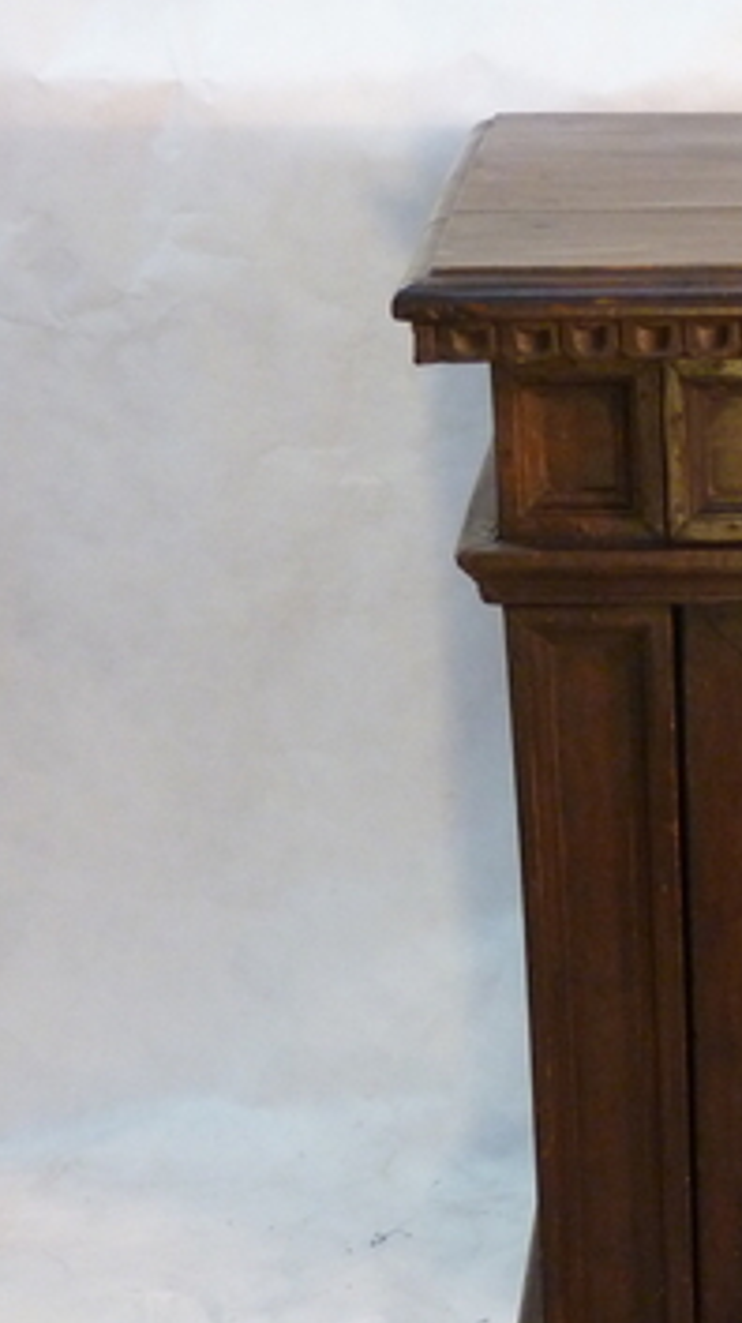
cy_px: 840
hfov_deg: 13.1
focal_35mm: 89
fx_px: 3120
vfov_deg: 23.9
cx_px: 974
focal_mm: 7.9
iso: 400
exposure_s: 1/15
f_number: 3.8
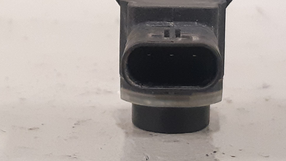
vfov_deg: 38.9
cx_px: 148
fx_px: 228
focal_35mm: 30
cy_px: 80
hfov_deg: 64.3
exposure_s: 1/50
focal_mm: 3.93
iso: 250
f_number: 1.7
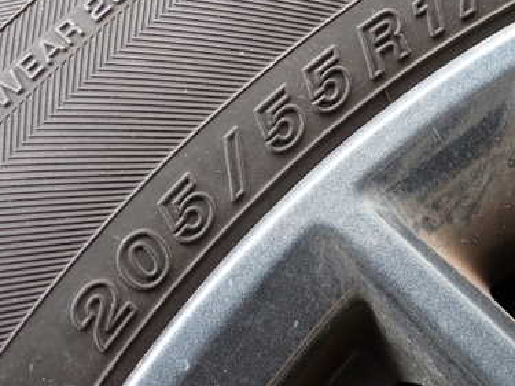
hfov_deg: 39.3
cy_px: 126
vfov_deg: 30.0
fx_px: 714
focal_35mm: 48
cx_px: 335
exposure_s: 1/60
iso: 200
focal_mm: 5.4
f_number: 2.3
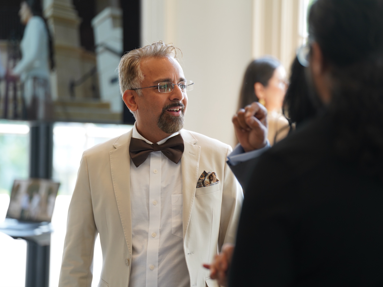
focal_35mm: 161
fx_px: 1781
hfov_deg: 12.3
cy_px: 143
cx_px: 184
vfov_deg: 9.2
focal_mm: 148
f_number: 2.8
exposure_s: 1/160
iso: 320
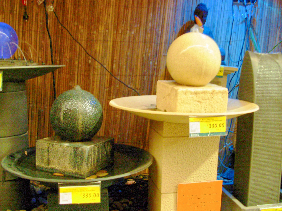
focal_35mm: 38
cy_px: 106
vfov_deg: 37.7
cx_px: 141
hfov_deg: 49.0
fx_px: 310
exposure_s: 1/3.33
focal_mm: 6.3
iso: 159
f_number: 2.9
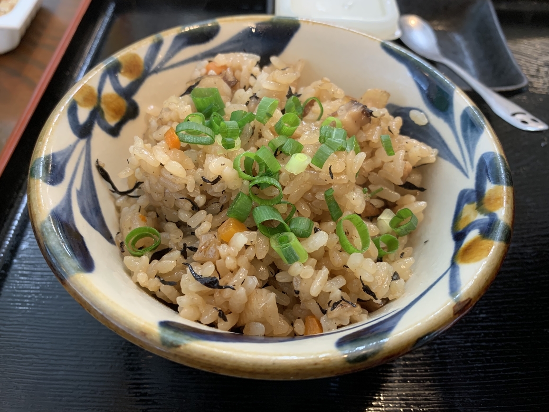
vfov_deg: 51.3
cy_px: 201
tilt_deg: -51.2
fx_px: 428
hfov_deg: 65.3
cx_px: 267
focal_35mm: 27
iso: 160
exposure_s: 1/60
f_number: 1.8
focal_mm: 4.25
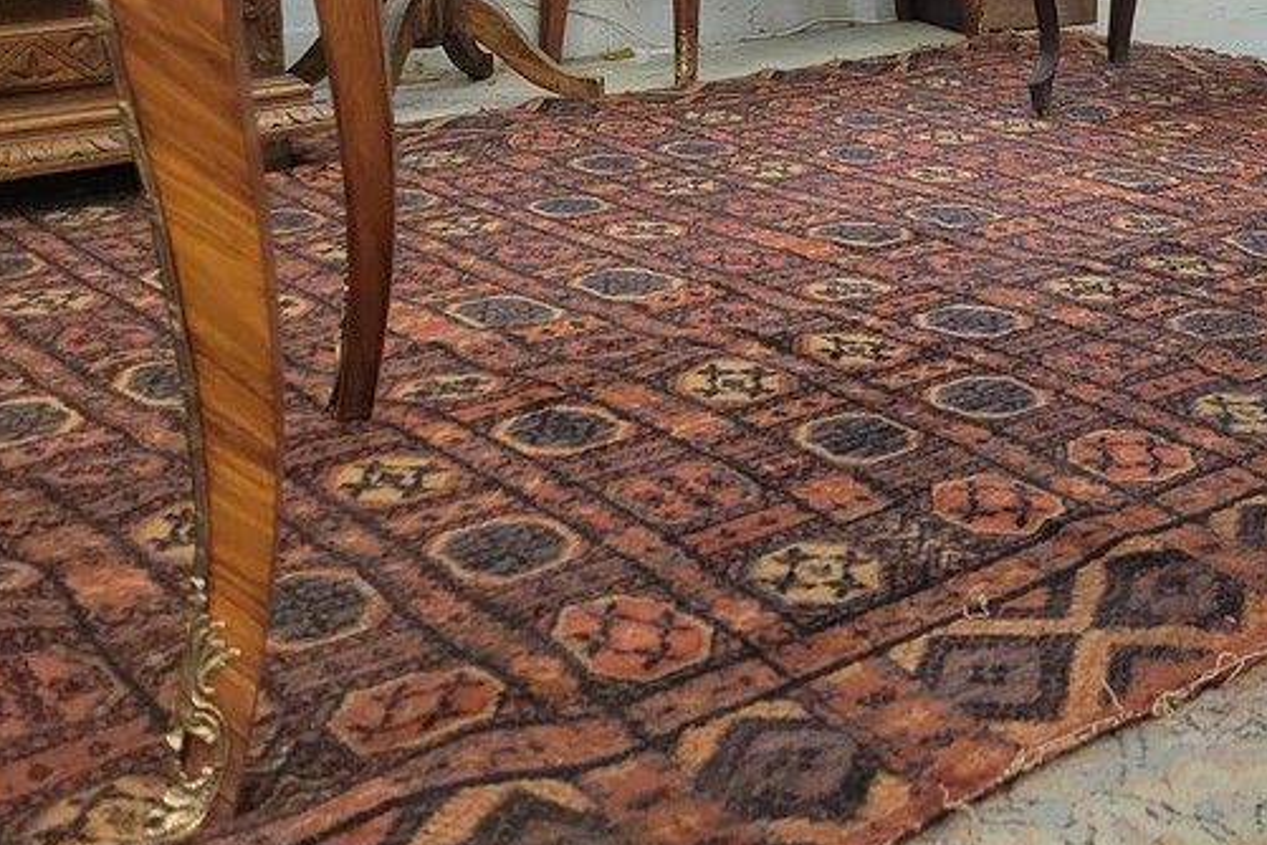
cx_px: 1199
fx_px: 1900
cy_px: -83
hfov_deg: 34.3
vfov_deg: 23.5
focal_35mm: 54
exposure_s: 1/50
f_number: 1.8
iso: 640
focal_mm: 5.4
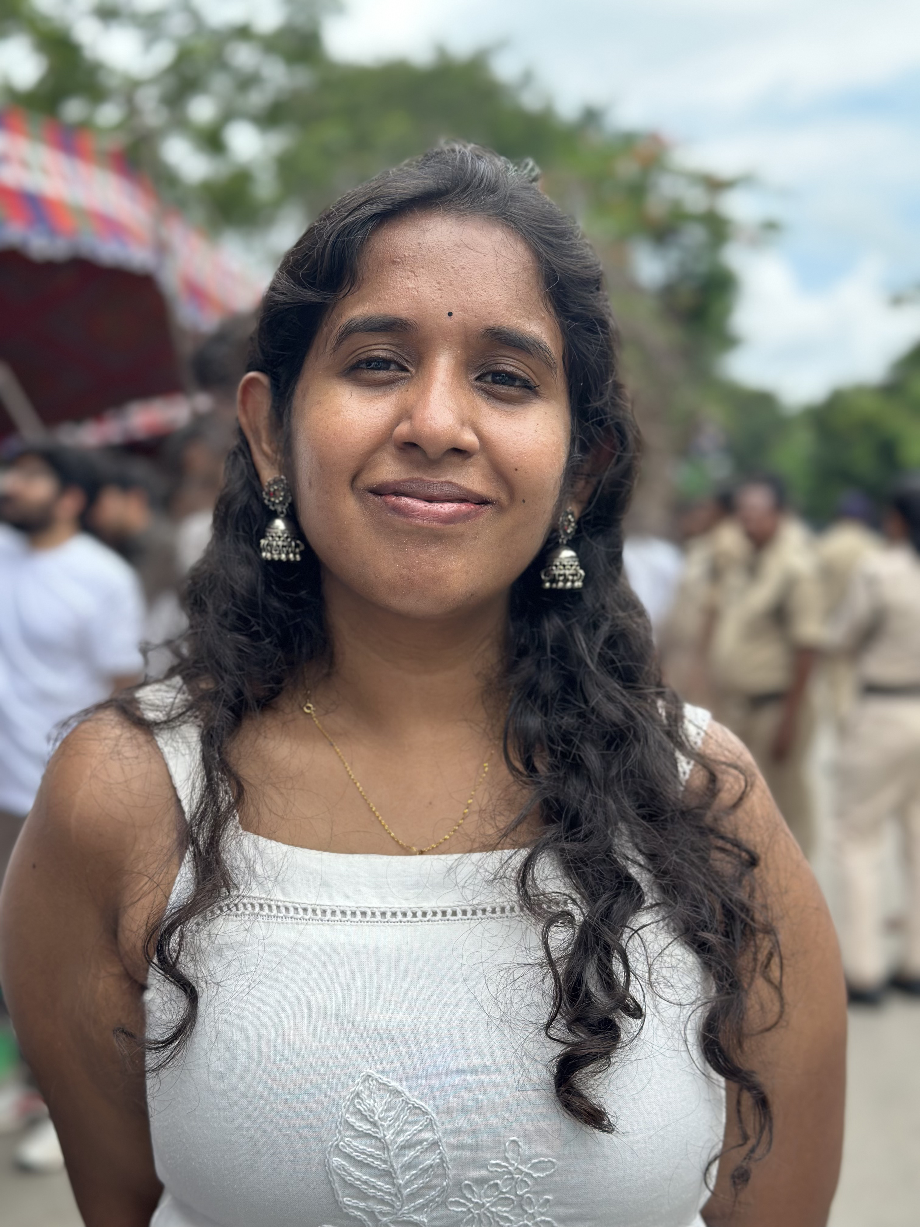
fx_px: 1701
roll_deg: +1.0
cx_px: 460
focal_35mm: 48
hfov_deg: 30.3
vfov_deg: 39.7
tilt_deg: -2.6
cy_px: 614
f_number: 1.78
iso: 80
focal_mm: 6.86
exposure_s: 1/1613
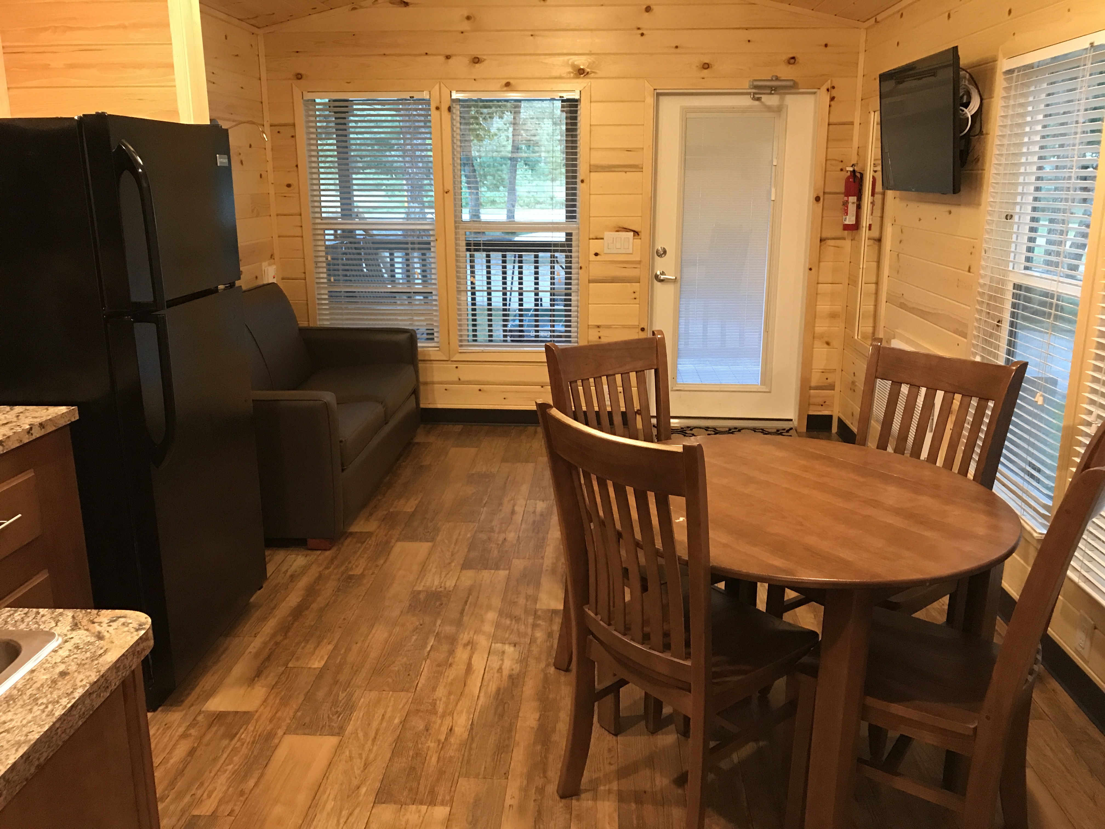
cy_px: 414
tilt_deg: -14.9
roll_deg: +0.1
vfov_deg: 49.7
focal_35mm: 28
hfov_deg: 63.4
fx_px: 894
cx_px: 552
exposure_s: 1/15
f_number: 1.8
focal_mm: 3.99
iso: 100
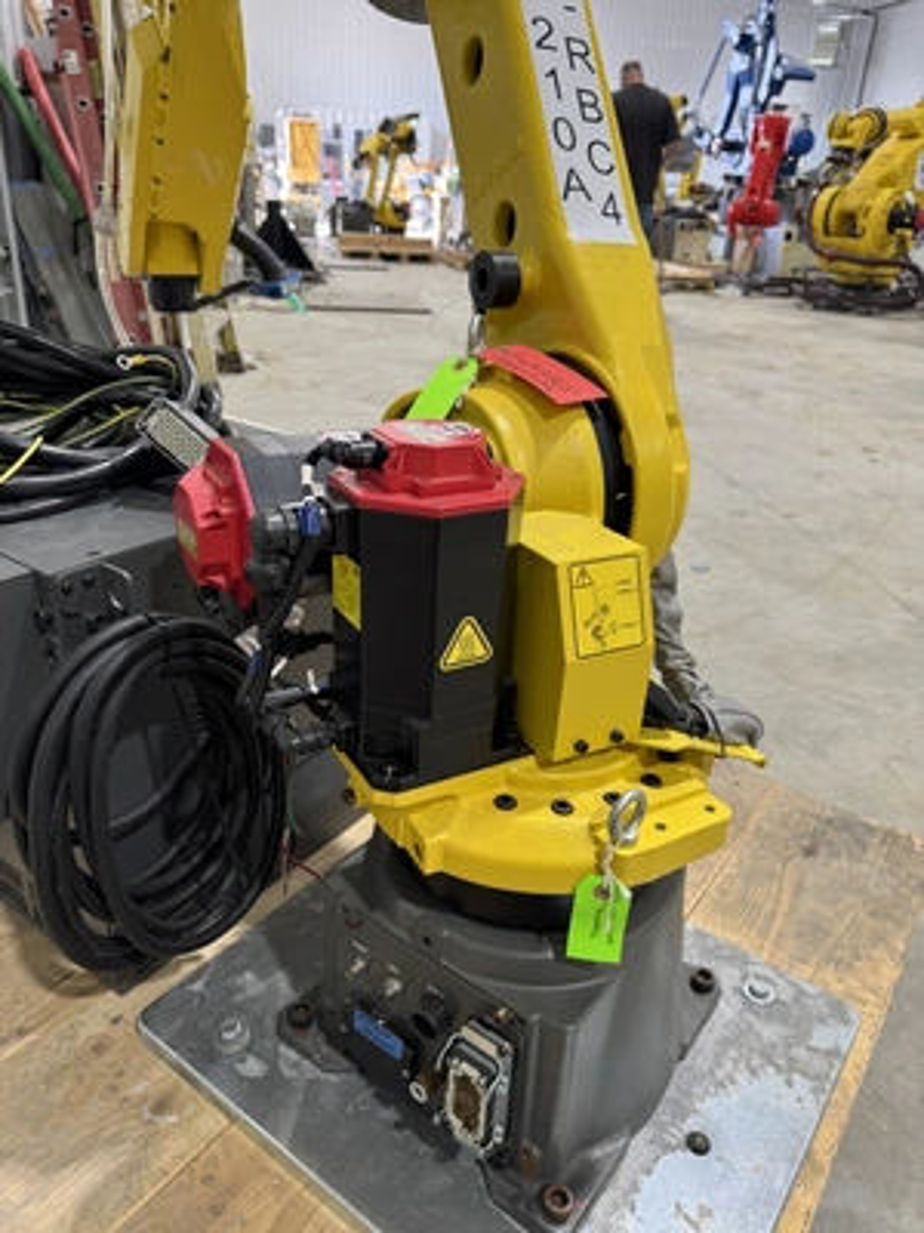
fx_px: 854
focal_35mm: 24
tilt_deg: -25.2
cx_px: 462
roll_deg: -1.0
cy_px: 616
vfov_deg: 71.6
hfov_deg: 56.8
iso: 125
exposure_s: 1/120
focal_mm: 6.76
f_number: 1.78
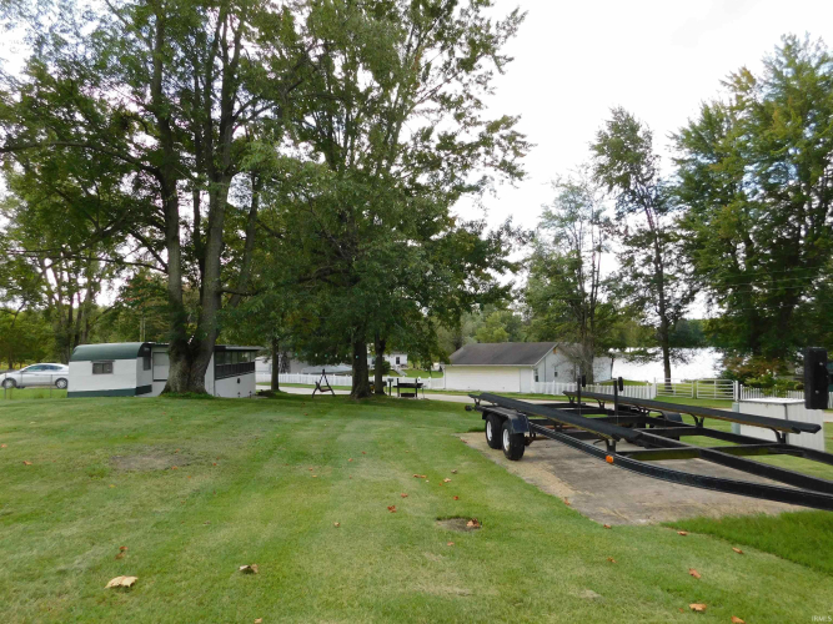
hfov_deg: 73.9
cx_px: 416
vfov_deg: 58.9
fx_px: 553
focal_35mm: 23
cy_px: 312
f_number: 3
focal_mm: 4
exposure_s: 1/400
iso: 125
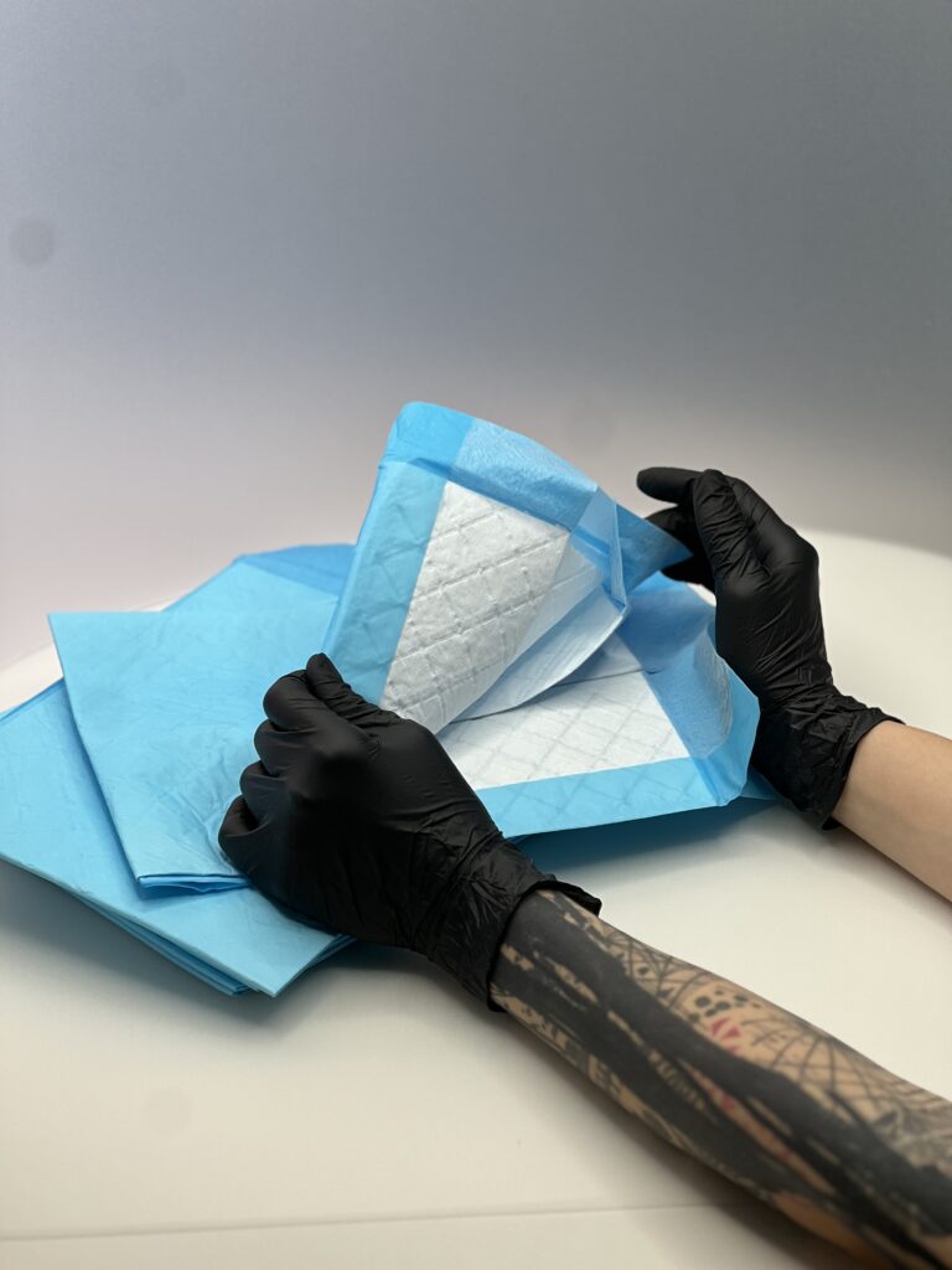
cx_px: 476
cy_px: 635
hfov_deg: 19.1
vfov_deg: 25.3
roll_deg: +1.4
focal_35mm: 77
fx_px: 2824
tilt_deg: -30.3
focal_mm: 9
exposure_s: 1/100
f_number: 2.8
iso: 32
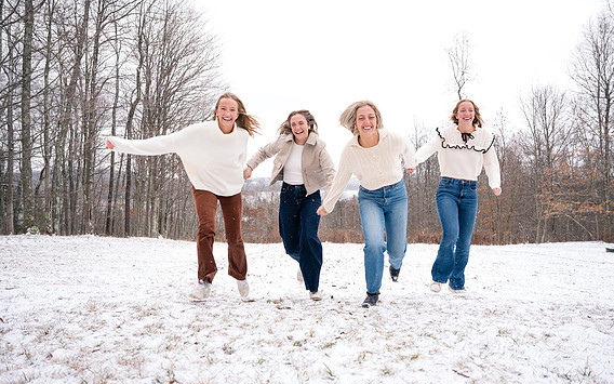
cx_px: 311
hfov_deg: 72.5
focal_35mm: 25
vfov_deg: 49.3
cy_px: 181
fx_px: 418
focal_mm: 24
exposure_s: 1/250
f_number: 3.2
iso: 400
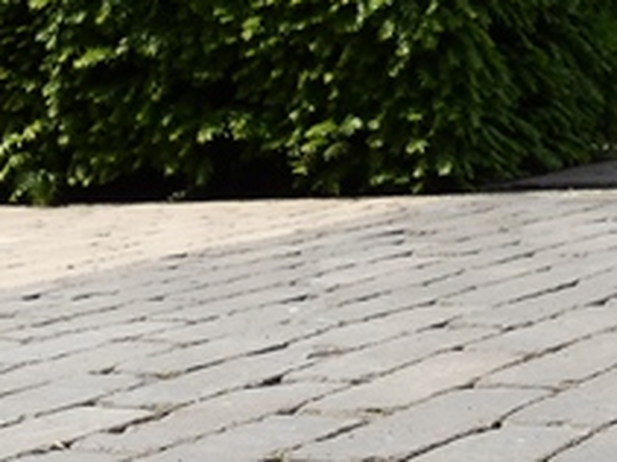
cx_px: 494
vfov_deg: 13.7
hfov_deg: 20.4
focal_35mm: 95
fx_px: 1692
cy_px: 860
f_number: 2.8
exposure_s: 1/800
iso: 80
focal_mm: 3.6
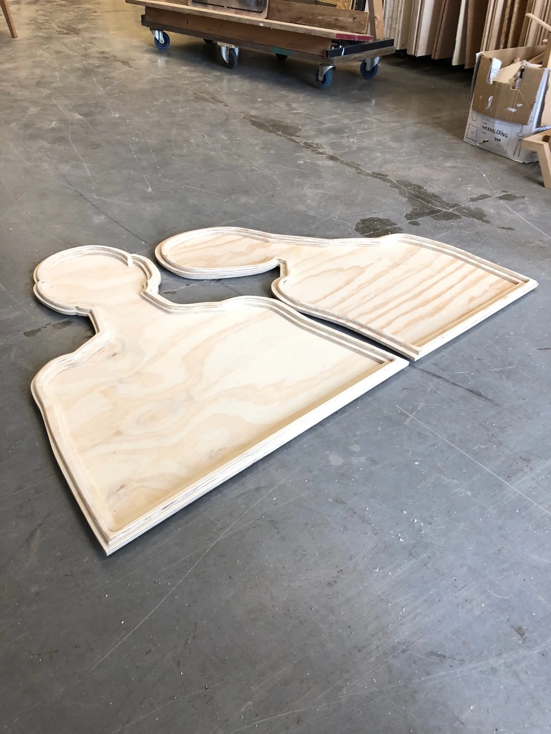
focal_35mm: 28
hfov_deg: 49.7
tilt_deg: -36.7
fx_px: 594
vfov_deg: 63.4
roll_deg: -2.3
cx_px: 276
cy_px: 367
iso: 40
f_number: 1.8
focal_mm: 4
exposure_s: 1/33
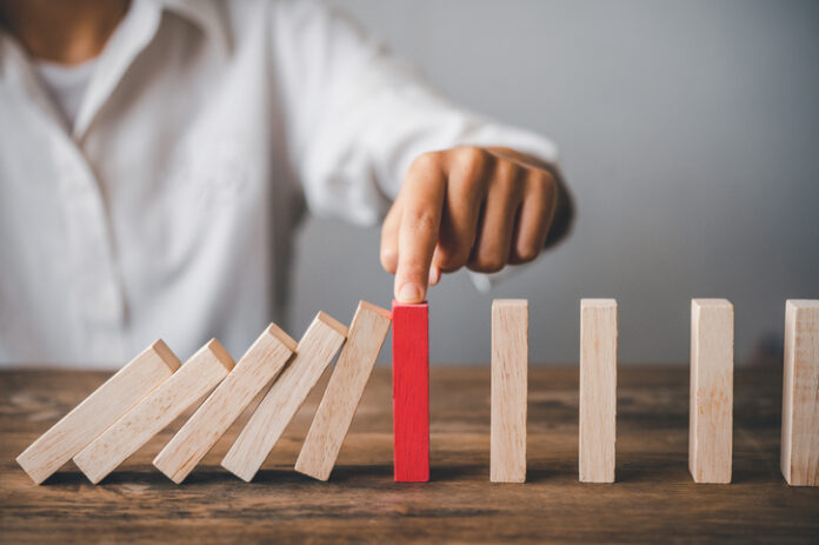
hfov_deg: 33.4
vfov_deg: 22.6
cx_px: 410
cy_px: 272
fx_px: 1364
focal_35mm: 60
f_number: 4
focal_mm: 60
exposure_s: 1/90
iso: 400
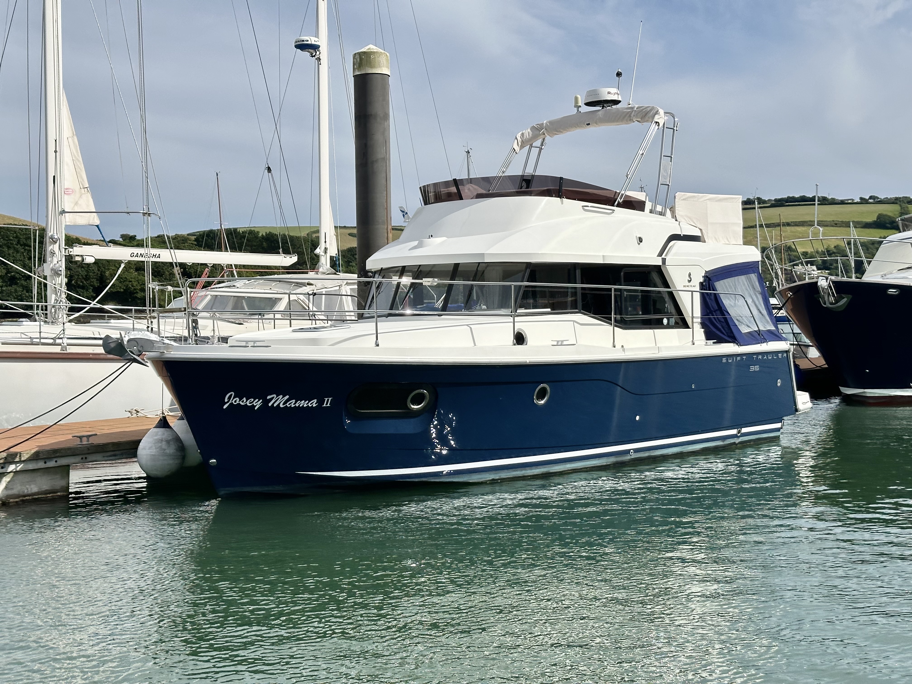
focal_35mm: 48
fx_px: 1265
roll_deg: +1.8
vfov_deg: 30.3
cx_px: 456
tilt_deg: -0.6
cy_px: 342
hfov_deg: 39.7
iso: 64
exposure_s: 1/7634
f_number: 1.78
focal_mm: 6.86
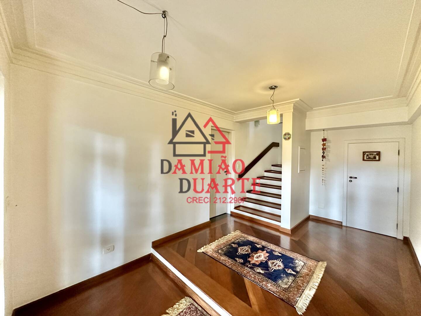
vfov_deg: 85.7
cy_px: 158
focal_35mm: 14
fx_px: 170
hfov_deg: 102.1
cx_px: 210
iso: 640
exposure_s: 1/60
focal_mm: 2.22
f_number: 2.2
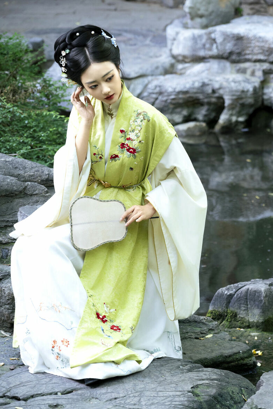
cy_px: 212
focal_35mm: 131
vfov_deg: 15.7
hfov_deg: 10.5
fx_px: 1490
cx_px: 178
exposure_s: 1/200
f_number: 4
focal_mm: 98
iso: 800
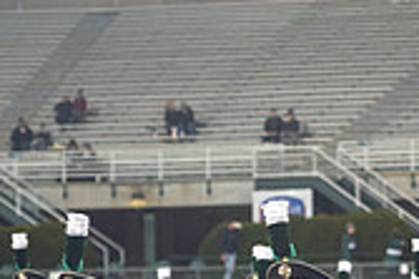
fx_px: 2825
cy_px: 427
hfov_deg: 8.5
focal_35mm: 243
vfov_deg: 5.6
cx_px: 281
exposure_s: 1/500
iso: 1000
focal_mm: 70
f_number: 2.8
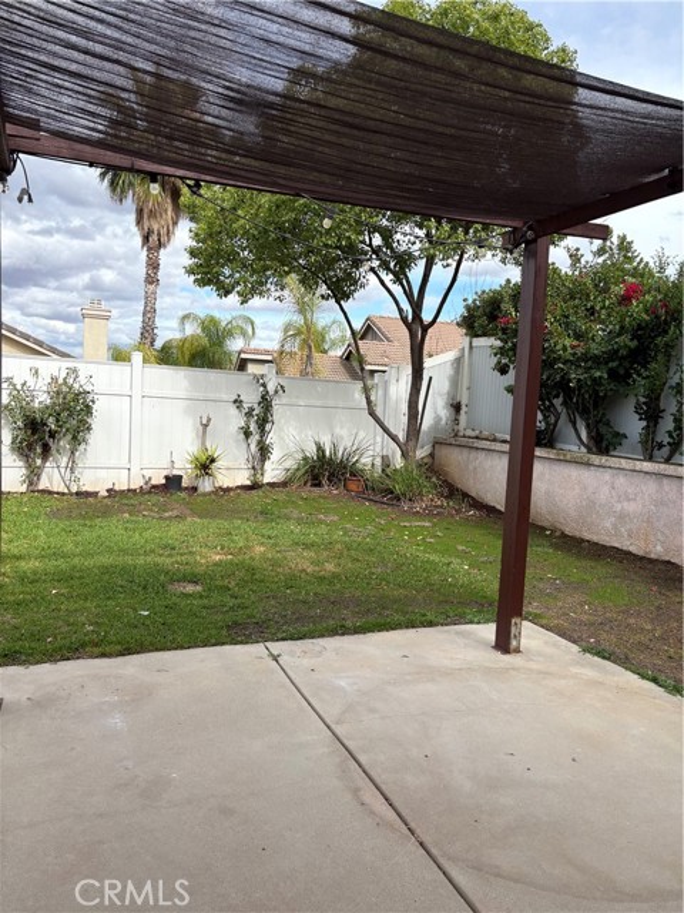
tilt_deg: -4.9
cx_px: 342
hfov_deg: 53.1
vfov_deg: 67.3
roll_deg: -3.2
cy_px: 456
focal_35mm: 26
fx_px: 685
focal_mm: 5.96
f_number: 1.6
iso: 50
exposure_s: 1/2364
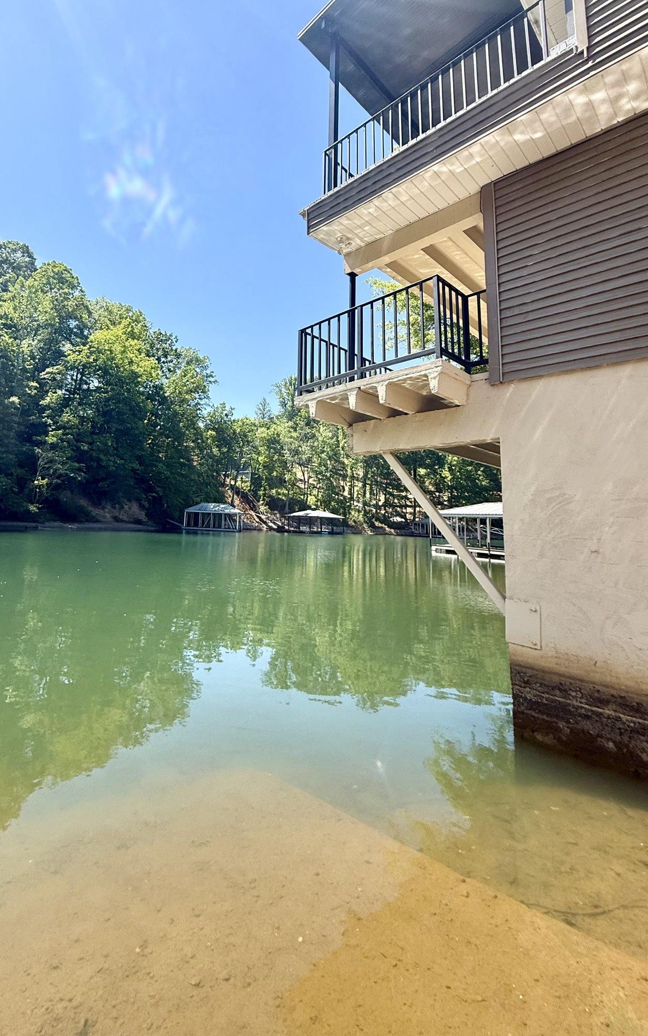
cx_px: 244
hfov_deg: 67.0
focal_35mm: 17
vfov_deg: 93.8
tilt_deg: +10.3
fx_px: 480
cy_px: 448
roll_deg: -4.6
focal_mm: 2.22
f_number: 2.2
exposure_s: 1/1339
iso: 50
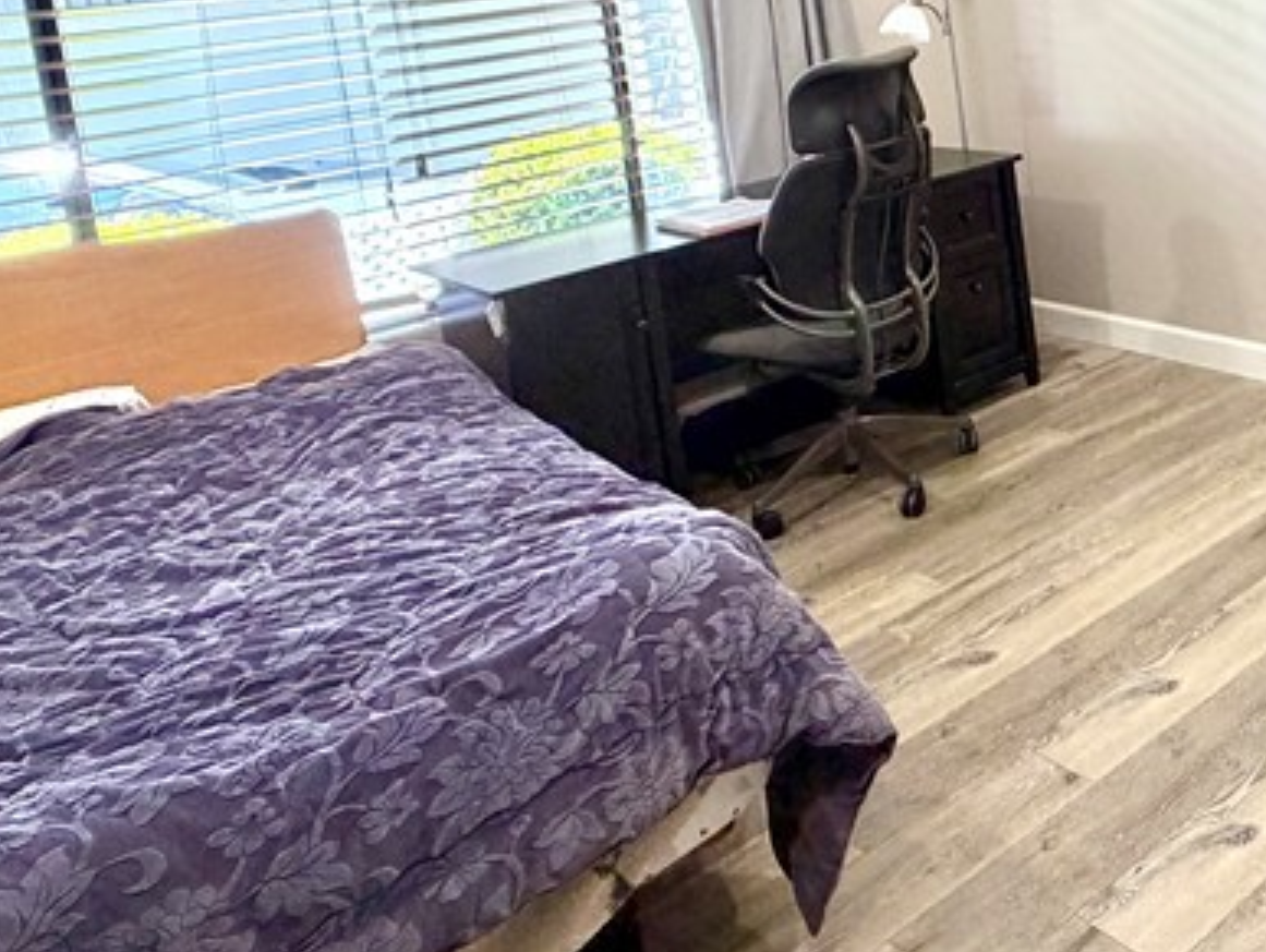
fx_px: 1354
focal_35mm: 37
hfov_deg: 42.5
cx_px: 1295
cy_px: 43
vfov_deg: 35.7
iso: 320
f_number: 2.2
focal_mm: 2.22
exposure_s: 1/120
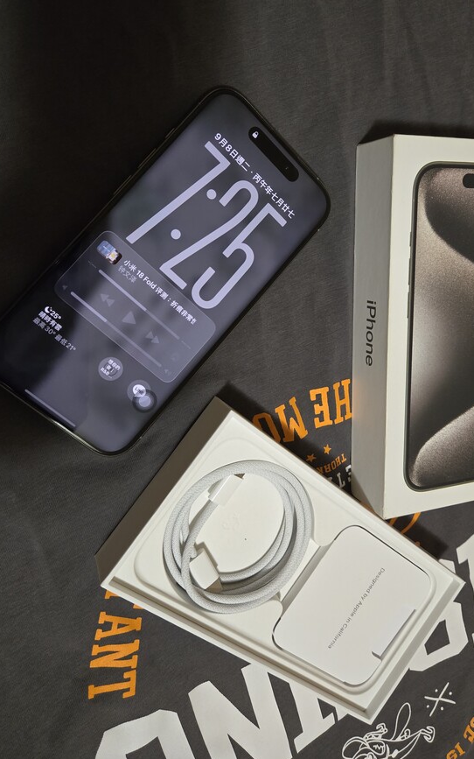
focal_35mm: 27
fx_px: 558
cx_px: 268
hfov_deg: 45.9
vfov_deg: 68.2
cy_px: 343
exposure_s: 1/60
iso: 800
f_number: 1.8
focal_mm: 5.4
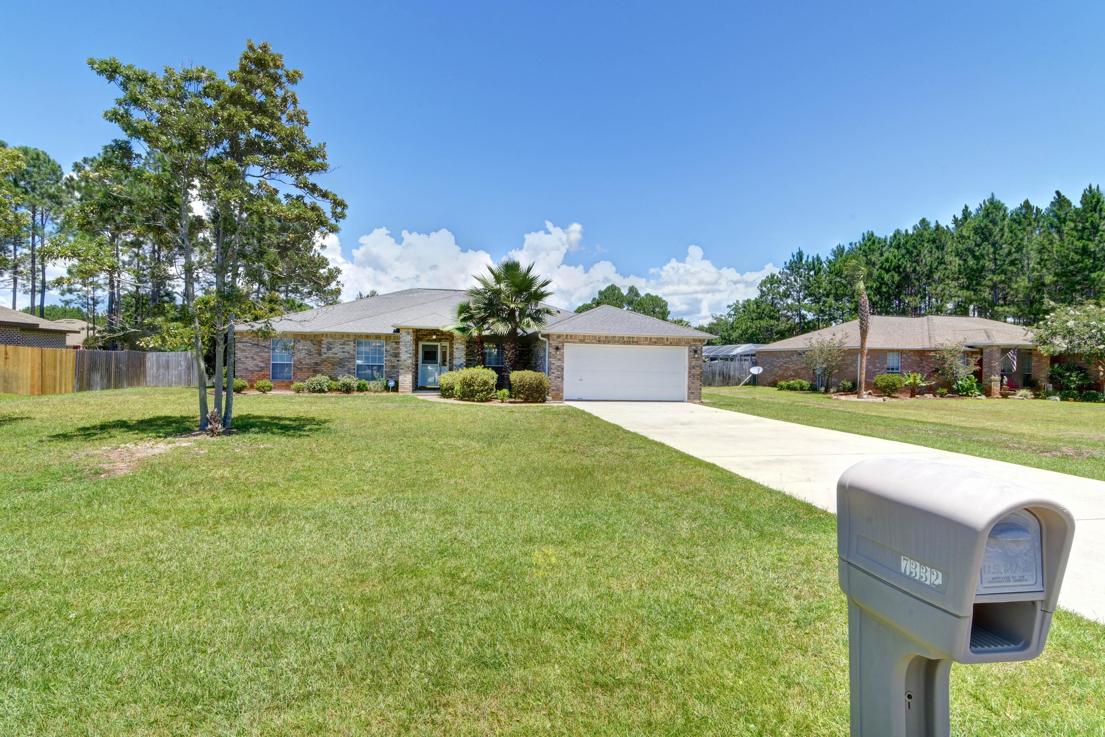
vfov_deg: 73.7
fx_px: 491
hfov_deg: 96.7
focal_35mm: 16
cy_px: 368
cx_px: 552
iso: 100
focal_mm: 11
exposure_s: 1/60
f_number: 20
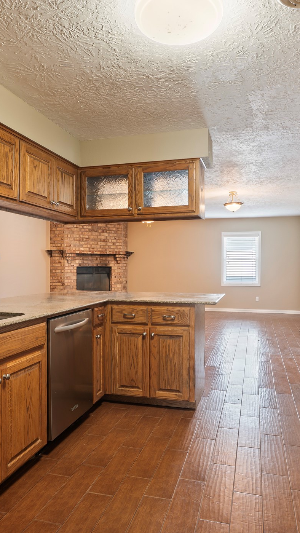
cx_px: 154
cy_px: 269
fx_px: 368
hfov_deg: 44.4
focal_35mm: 26
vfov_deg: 71.9
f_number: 6.3
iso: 125
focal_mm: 16
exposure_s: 1.3
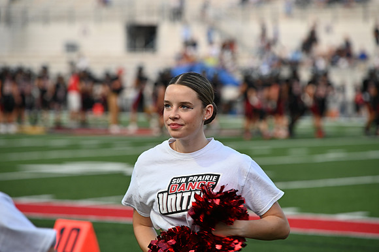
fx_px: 2104
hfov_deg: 10.3
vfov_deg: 6.9
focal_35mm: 200
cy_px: 126
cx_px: 190
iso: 800
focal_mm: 200
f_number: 5
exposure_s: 1/400
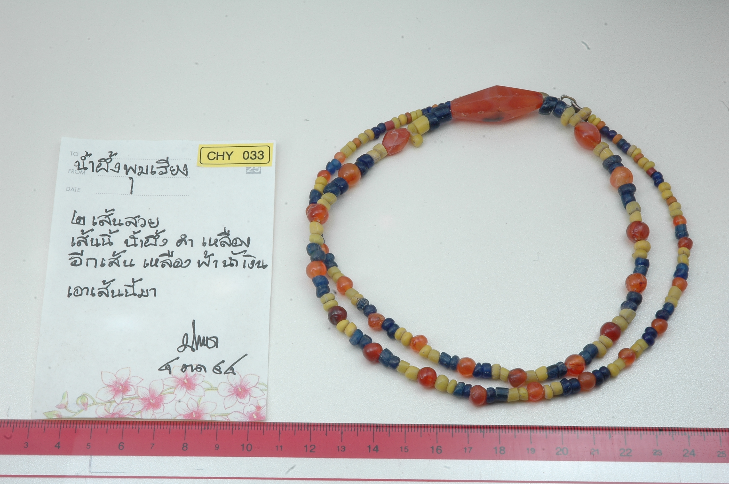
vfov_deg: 16.2
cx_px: 364
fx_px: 1699
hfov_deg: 24.2
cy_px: 242
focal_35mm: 84
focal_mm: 56
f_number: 29
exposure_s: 1/125
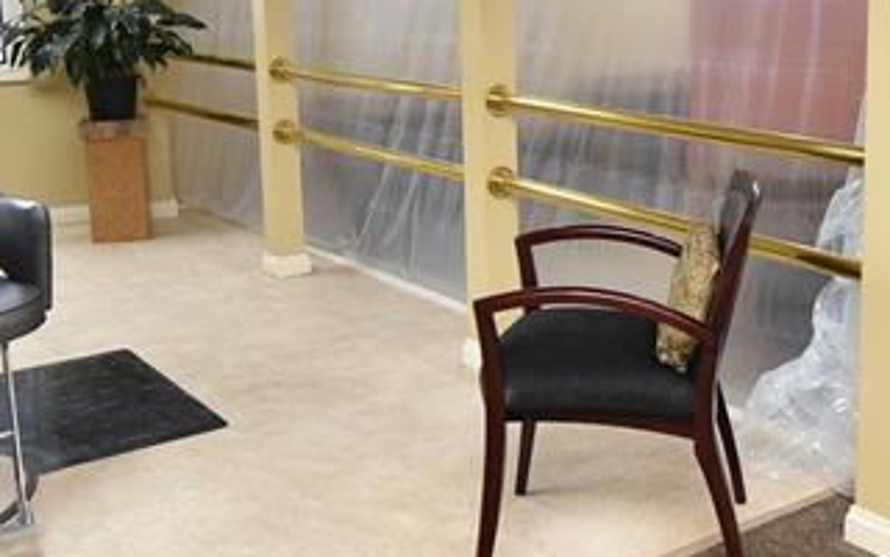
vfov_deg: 26.1
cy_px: 162
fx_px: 1189
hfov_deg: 40.5
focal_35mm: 49
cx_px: 601
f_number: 4.5
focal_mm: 10
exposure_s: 1/30
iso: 250
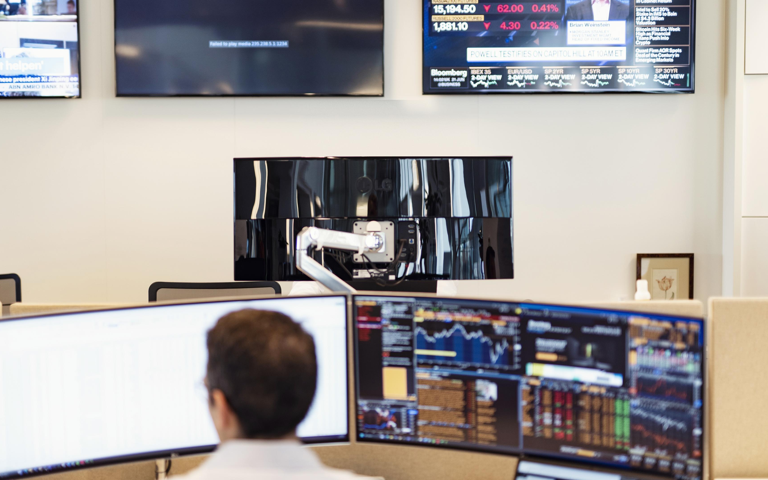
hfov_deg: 35.7
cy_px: 247
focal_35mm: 57
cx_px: 371
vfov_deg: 22.8
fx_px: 1193
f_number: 1.4
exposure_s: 1/250
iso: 250
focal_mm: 50
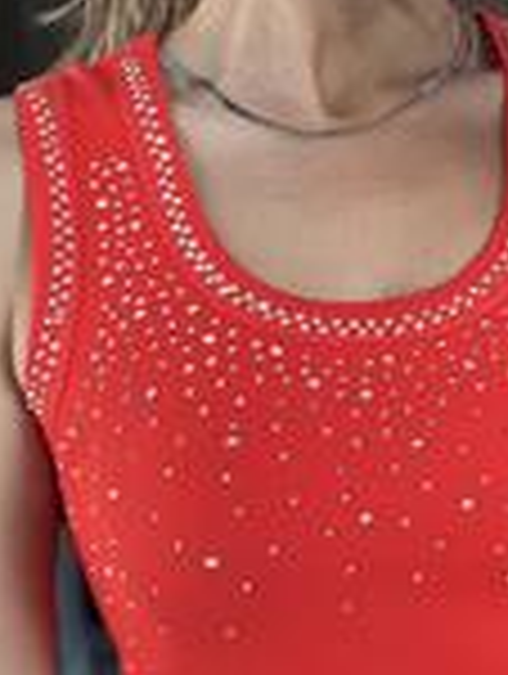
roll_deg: +5.0
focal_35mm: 162
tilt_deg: -16.6
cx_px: 436
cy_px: 378
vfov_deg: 12.2
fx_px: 3161
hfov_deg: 9.2
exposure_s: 1/60
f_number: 1.78
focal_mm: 6.86
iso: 160
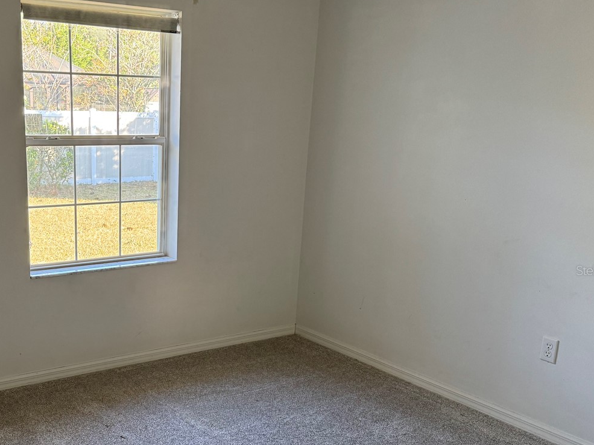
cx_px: 151
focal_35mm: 39
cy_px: 270
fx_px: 669
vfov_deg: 36.6
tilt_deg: -13.8
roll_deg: -1.6
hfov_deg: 46.2
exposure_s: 1/61
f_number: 1.78
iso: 200
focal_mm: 6.76
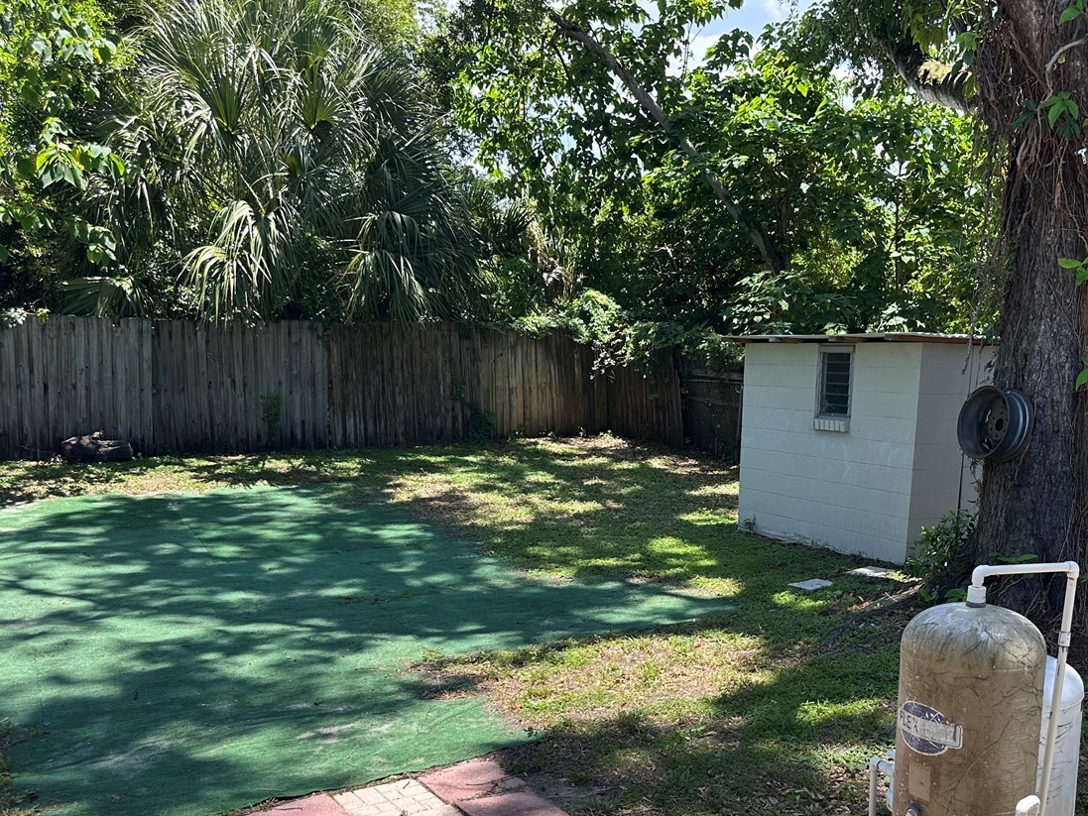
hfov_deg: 52.3
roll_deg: -2.5
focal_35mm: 35
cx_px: 653
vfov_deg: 39.9
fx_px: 1100
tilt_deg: -15.9
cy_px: 577
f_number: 1.78
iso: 80
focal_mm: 6.86
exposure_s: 1/1095
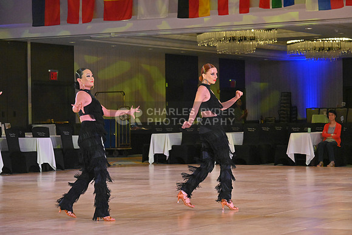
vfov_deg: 13.0
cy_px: 118
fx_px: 1027
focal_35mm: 105
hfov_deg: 19.5
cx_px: 176
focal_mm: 105
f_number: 8
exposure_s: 1/400
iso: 5000
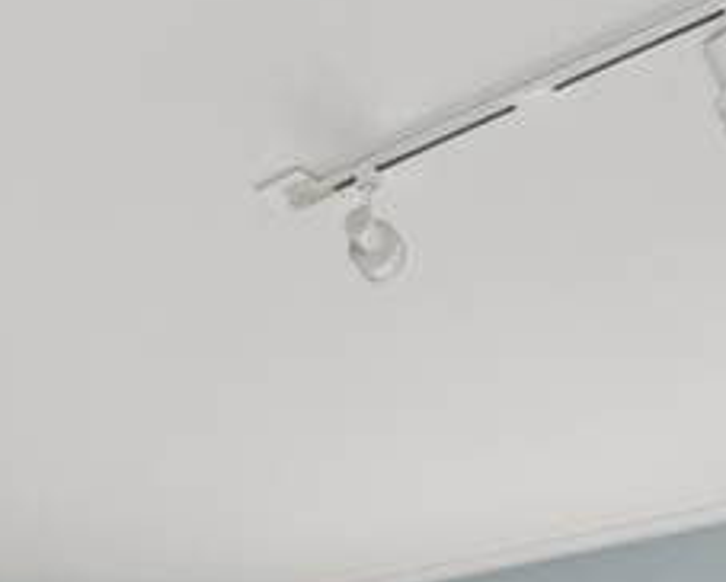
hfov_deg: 25.6
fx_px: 1591
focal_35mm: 74
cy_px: 1057
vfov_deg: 17.0
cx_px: 243
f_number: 7.1
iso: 160
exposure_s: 1/160
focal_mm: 14
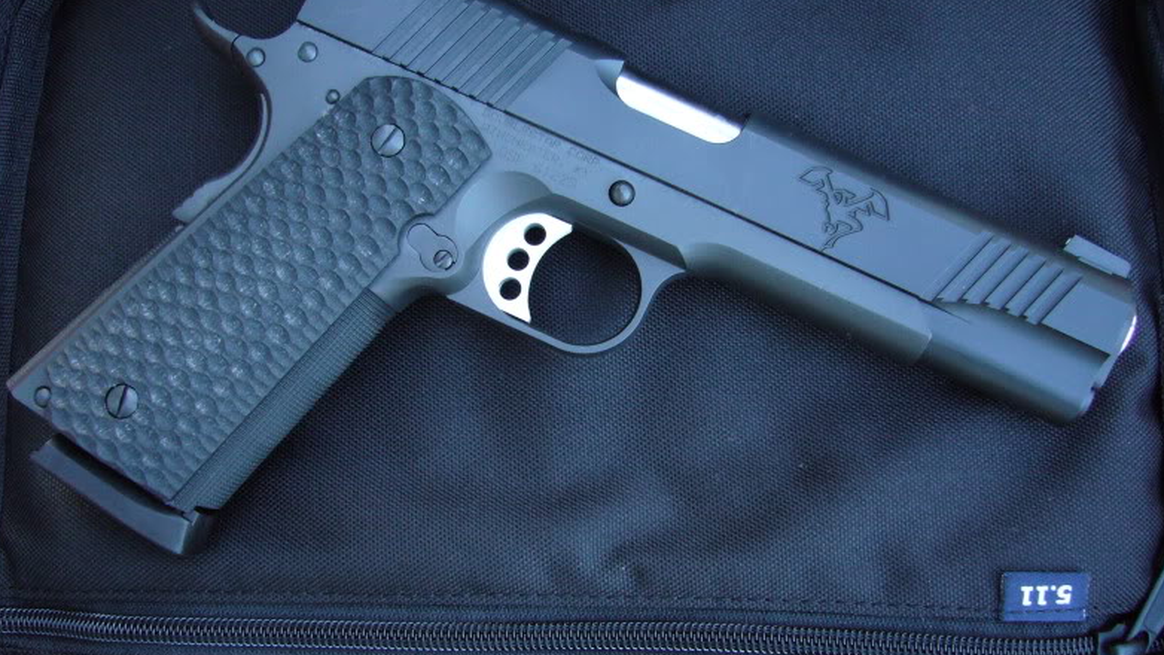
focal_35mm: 39
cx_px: 576
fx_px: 1204
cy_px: 310
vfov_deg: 30.4
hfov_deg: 51.6
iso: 200
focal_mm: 5.8
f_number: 2.8
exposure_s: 1/25
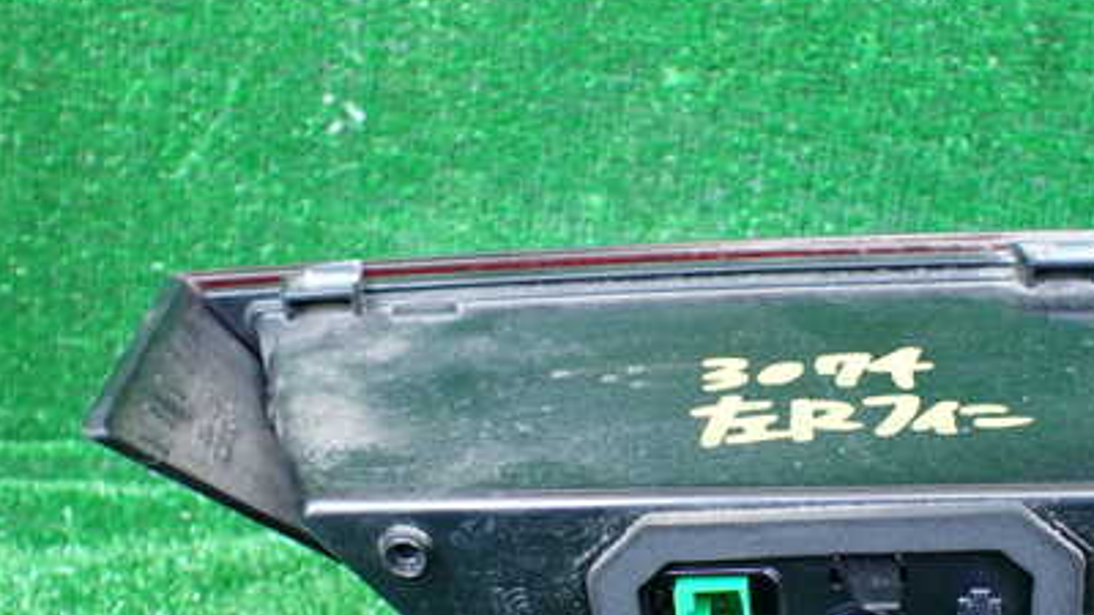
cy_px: 465
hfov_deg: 41.4
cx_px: 749
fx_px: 1421
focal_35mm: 49
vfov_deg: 24.2
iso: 500
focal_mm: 5.4
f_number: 2.3
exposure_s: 1/125
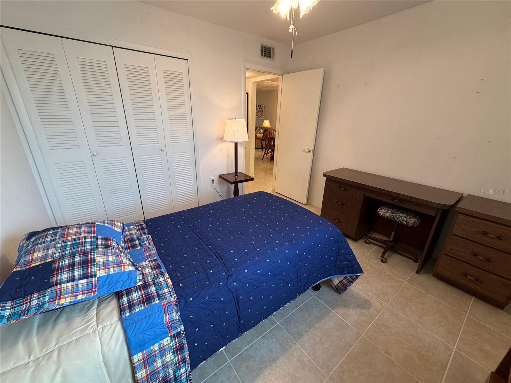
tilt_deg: -21.2
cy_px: 192
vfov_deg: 85.7
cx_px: 256
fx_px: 207
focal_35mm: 14
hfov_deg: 102.1
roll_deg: -1.2
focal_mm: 2.22
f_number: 2.2
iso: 200
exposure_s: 1/60
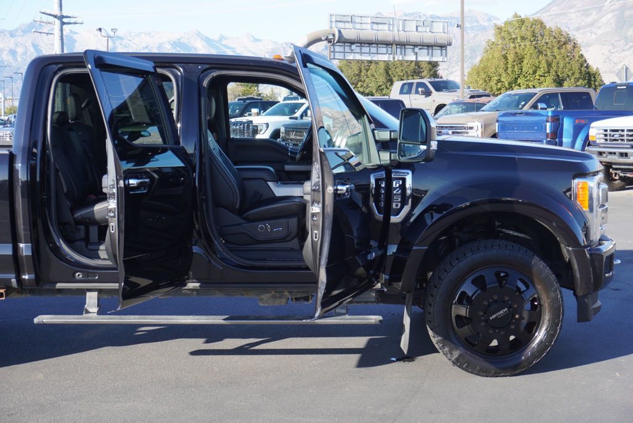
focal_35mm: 56
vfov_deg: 24.4
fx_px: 976
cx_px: 316
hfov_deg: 35.9
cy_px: 212
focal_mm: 37
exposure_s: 1/100
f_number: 6.3
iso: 100
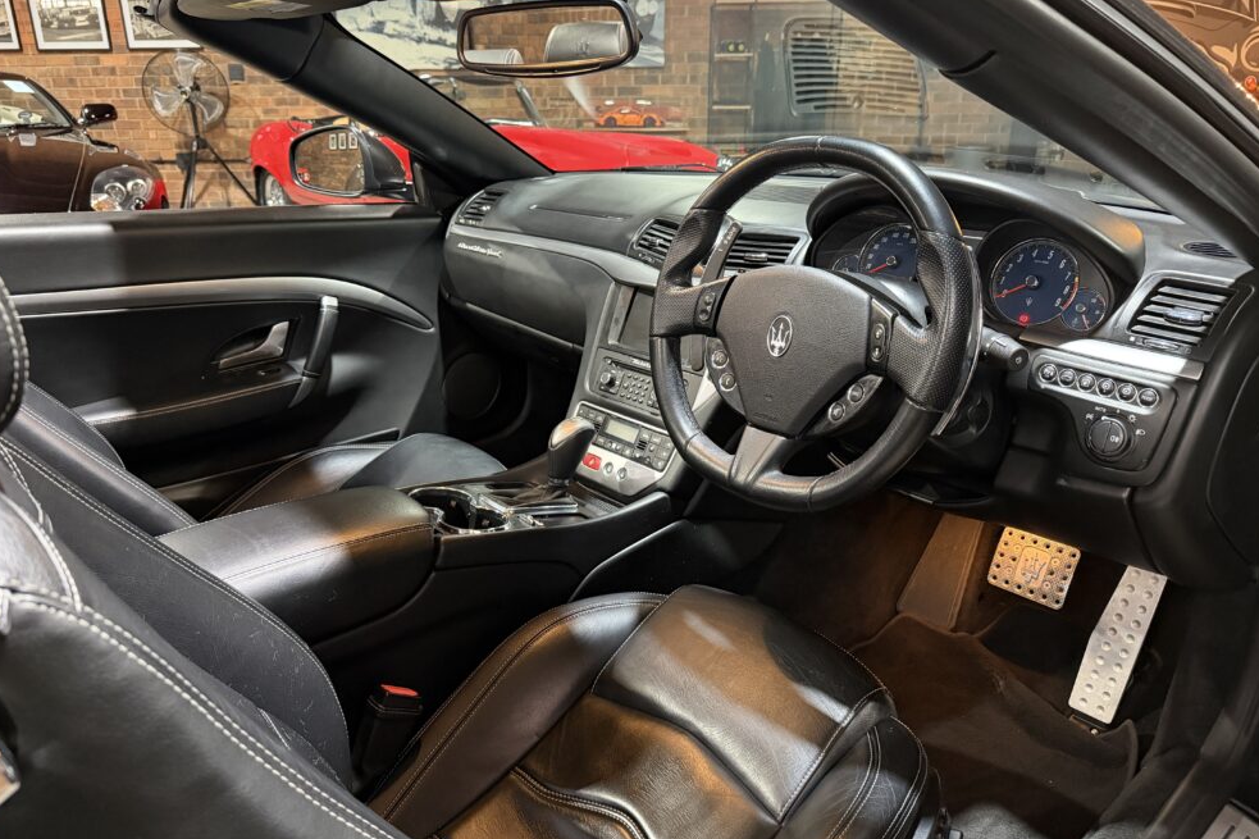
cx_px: 620
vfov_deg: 49.5
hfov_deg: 69.4
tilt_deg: -20.1
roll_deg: +0.5
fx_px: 909
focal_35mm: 26
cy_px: 420
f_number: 1.78
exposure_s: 1/33
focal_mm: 6.76
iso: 800
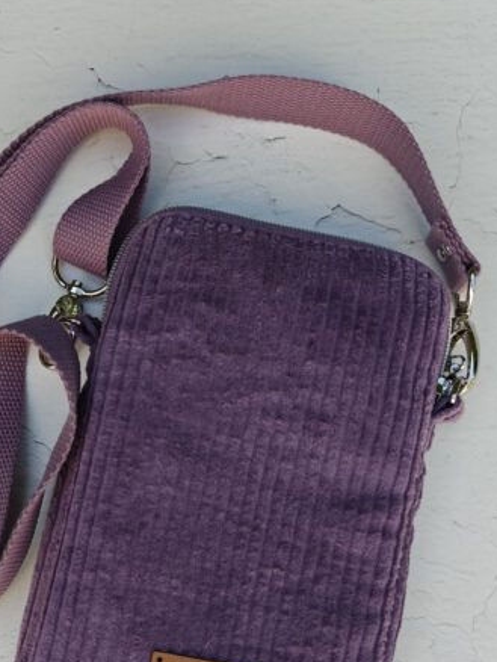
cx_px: 157
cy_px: 433
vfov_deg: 51.8
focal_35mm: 35
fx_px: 669
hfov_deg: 40.1
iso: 50
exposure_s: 1/535
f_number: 1.6
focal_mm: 6.06
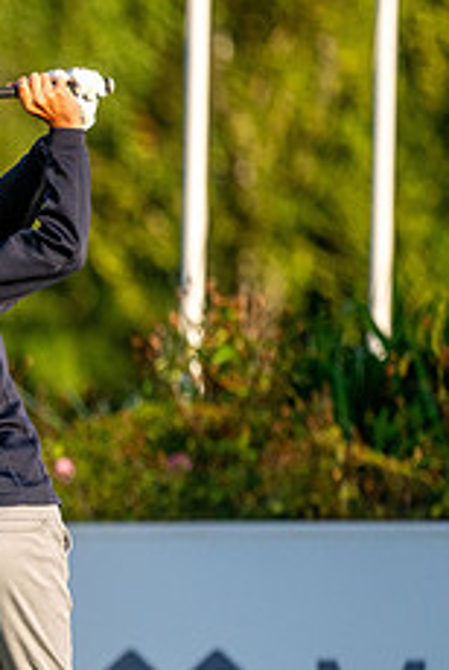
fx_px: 15144
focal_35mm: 812
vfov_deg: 2.5
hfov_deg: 1.7
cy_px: 527
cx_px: -441
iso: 400
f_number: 4
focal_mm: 300
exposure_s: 1/2500
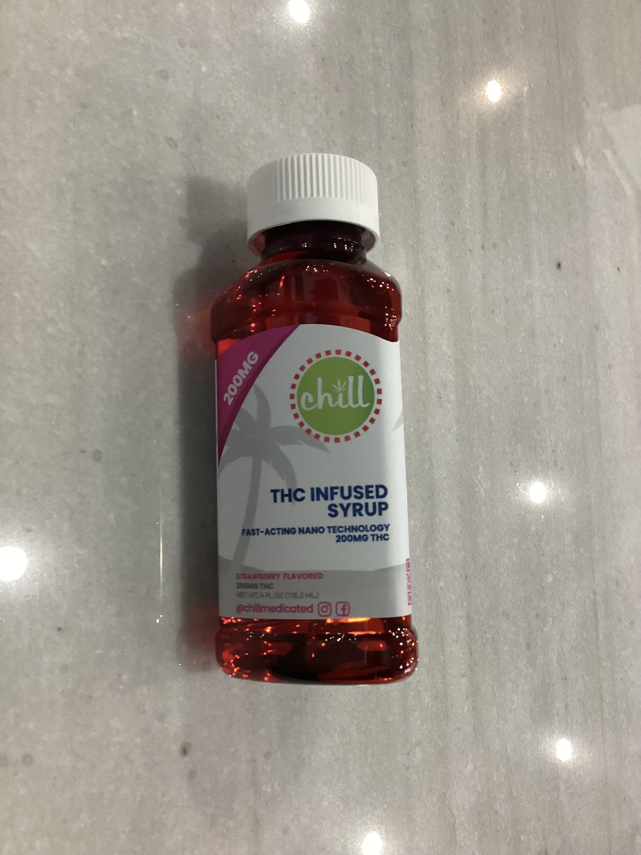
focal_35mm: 31
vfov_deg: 58.4
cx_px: 320
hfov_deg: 45.4
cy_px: 428
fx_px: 765
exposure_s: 1/60
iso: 320
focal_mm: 3.3
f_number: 2.4
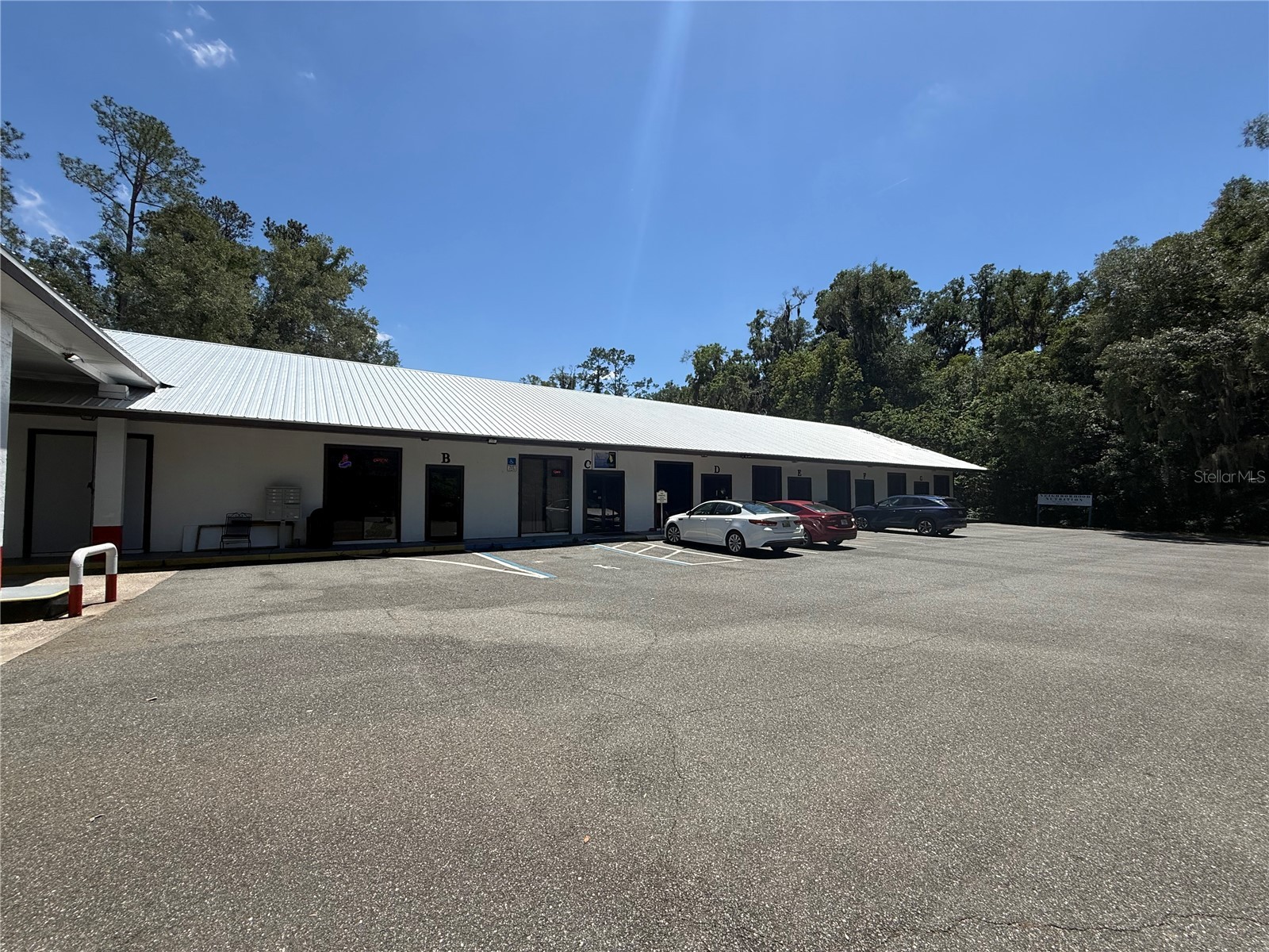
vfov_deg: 85.7
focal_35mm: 14
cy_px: 476
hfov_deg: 102.1
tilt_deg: +3.6
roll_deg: +0.3
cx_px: 634
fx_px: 513
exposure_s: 1/3891
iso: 64
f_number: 2.2
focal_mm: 2.22
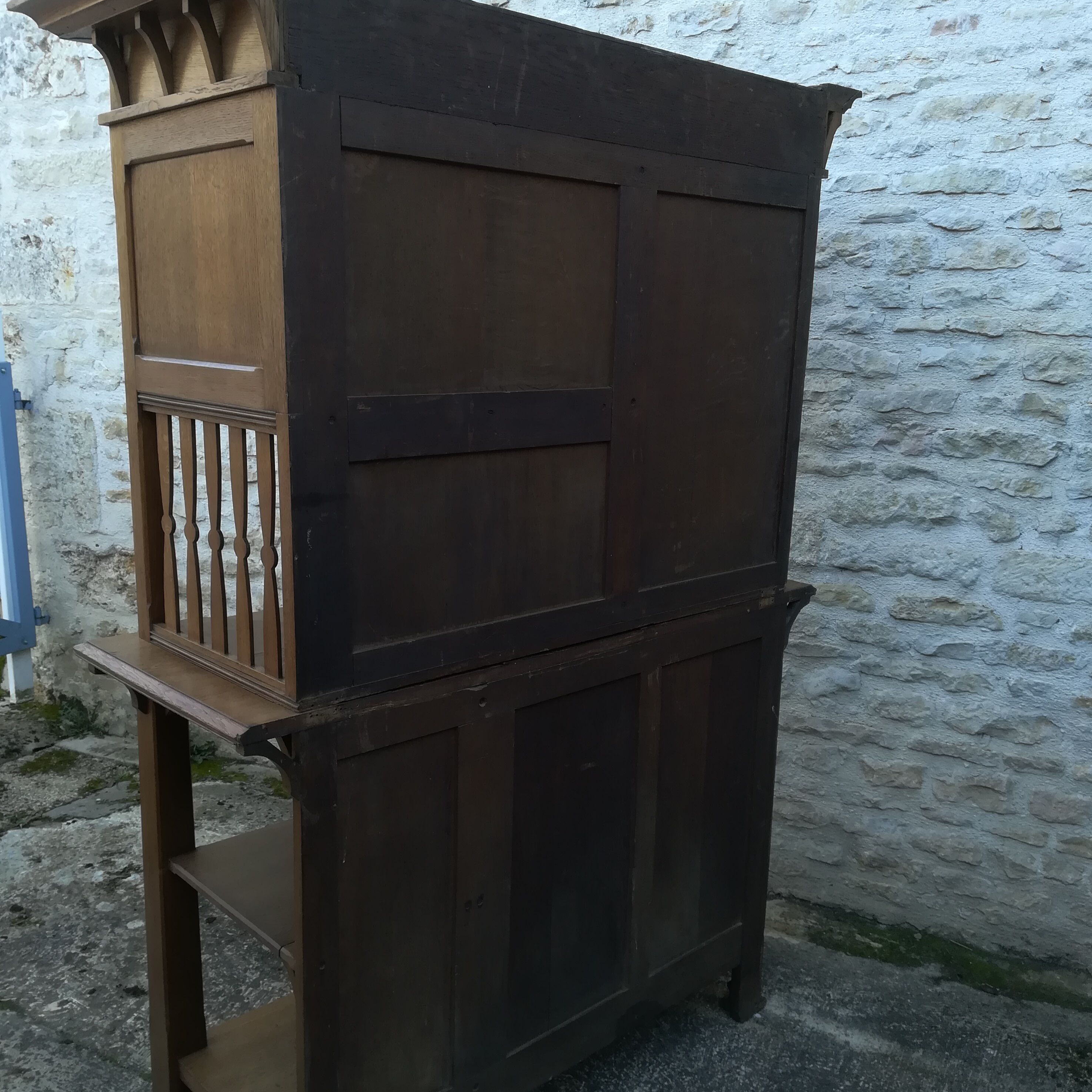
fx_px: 1106
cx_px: 552
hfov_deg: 52.5
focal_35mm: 31
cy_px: 575
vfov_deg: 52.5
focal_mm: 3.83
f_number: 2.2
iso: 64
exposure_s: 1/50
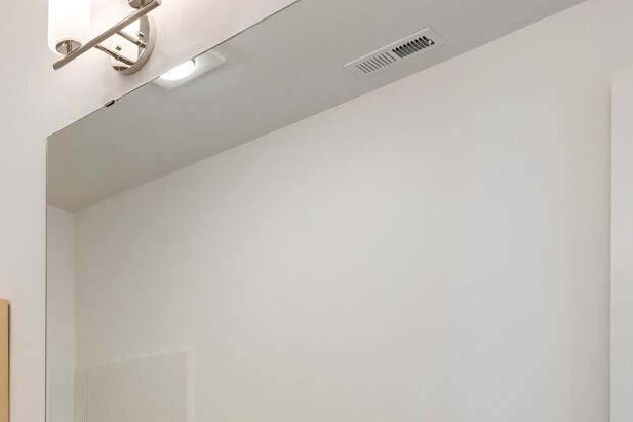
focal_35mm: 45
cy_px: 511
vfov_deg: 26.3
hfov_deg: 39.3
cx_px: 32
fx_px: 798
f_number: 9
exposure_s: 1/400
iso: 400
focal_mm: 16.5
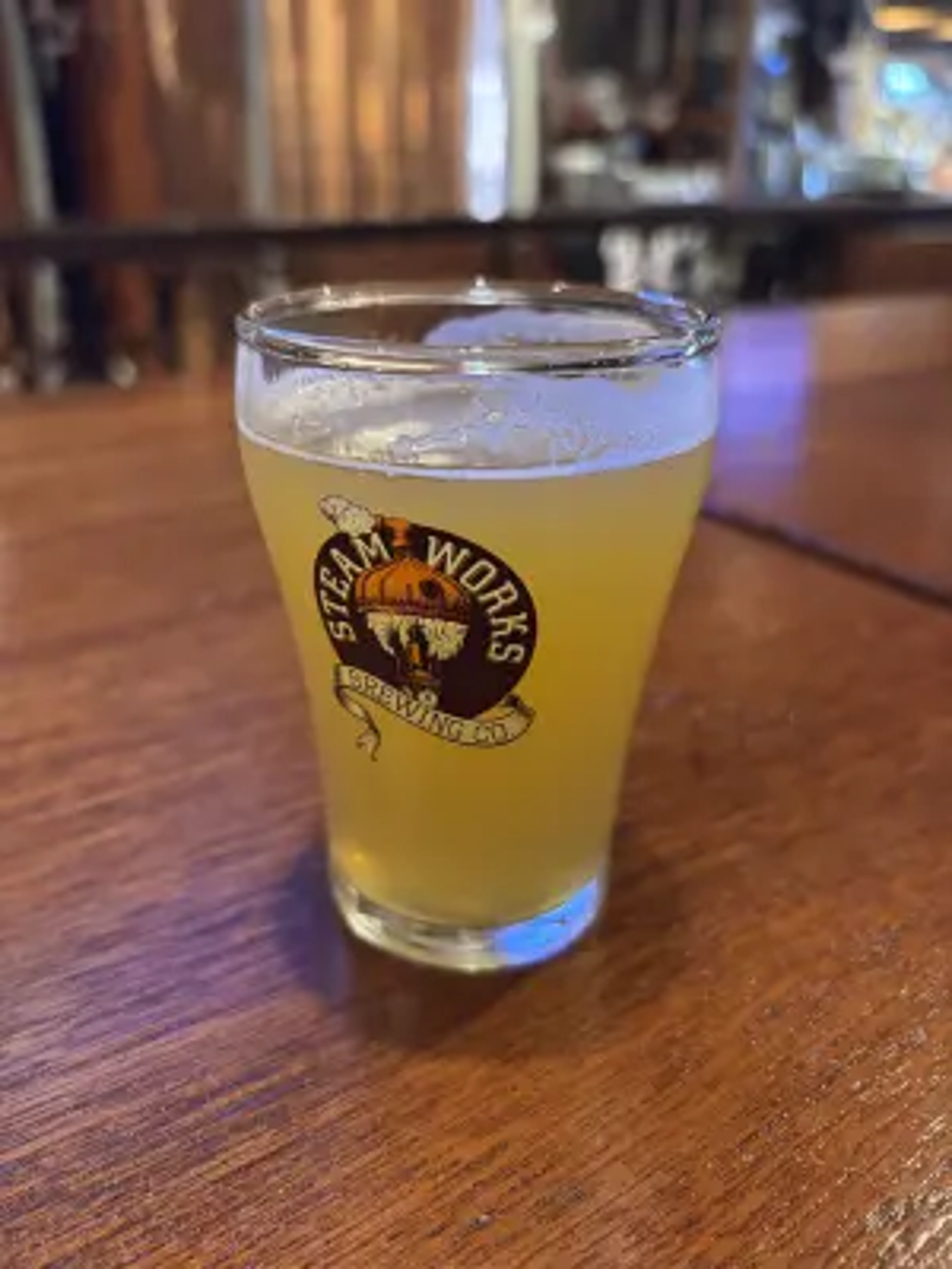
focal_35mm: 26
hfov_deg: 53.1
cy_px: 634
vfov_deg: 67.3
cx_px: 476
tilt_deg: -25.6
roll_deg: -0.6
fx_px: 953
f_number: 1.6
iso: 640
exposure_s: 1/40
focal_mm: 5.96
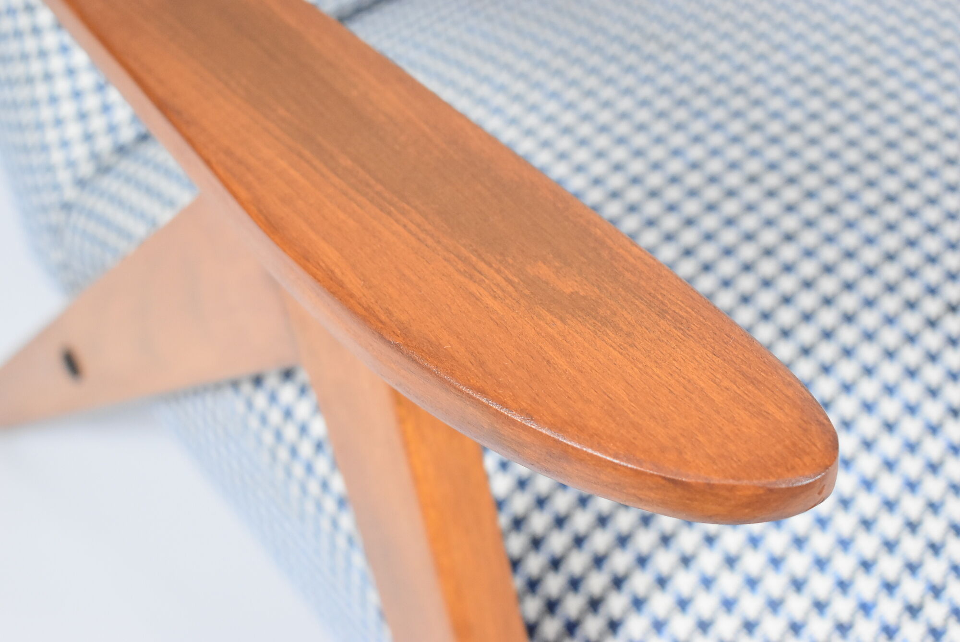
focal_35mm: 72
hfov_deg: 28.1
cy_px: 321
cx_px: 480
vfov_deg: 19.0
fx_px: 1921
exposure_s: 1/125
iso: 2000
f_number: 5.3
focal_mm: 48
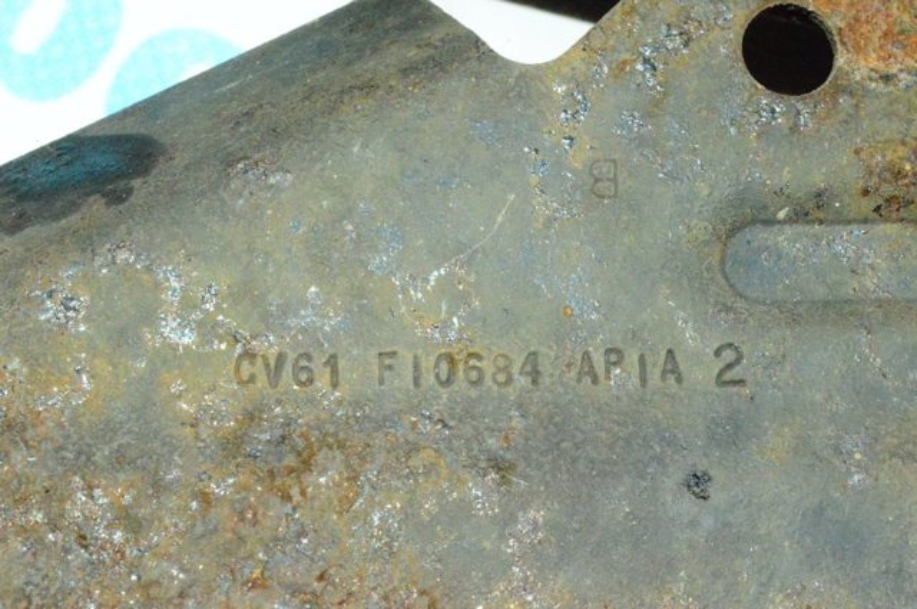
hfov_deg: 24.6
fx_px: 2099
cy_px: 304
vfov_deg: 16.5
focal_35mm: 82
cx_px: 458
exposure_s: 1/60
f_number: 36
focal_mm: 55
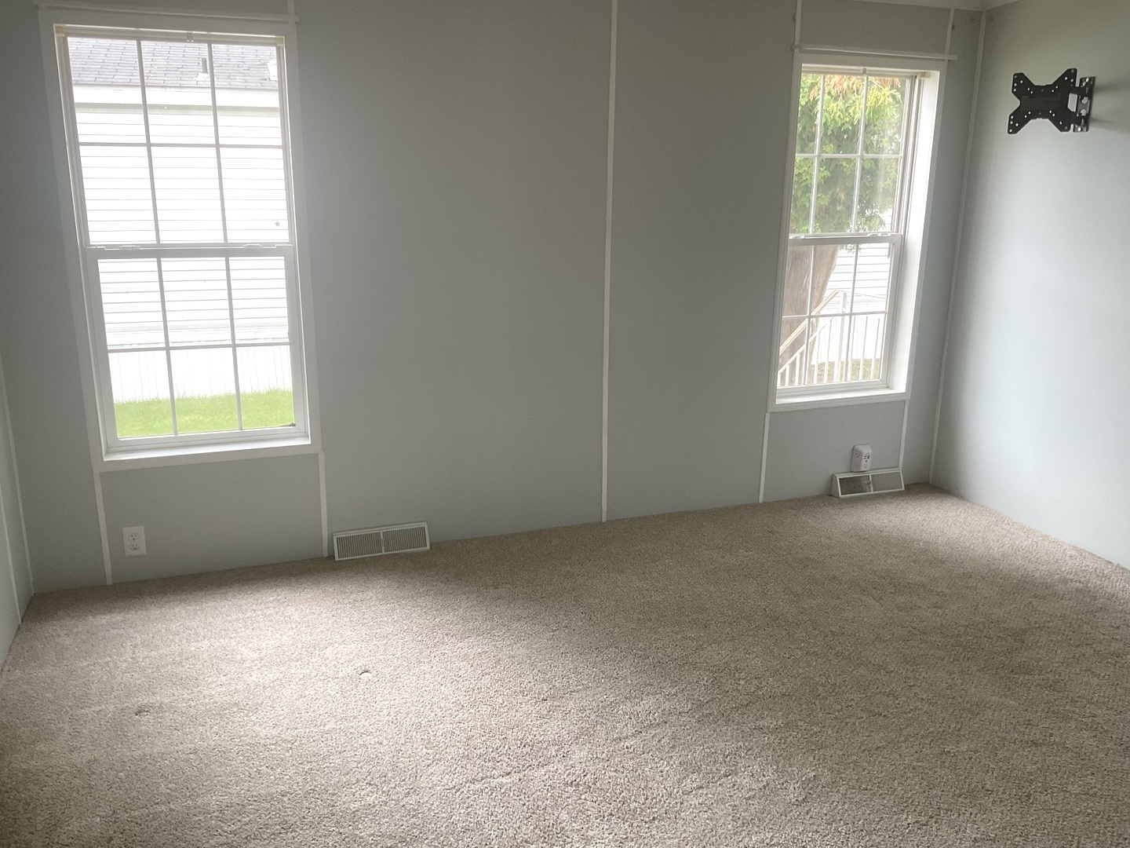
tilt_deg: -15.3
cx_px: 565
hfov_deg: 61.7
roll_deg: -1.3
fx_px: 947
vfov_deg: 48.2
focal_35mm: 29
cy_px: 424
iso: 40
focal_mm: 3
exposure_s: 1/60
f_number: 1.8
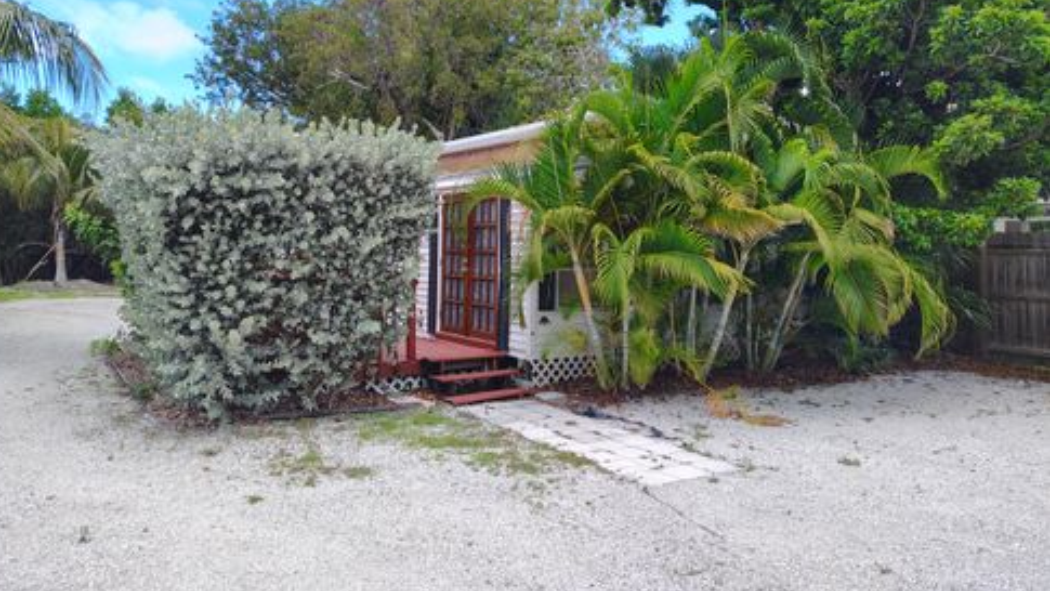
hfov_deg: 69.8
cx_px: 511
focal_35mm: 27
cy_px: 201
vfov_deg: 42.4
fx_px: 752
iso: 100
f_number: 1.8
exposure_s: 1/315
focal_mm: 5.56
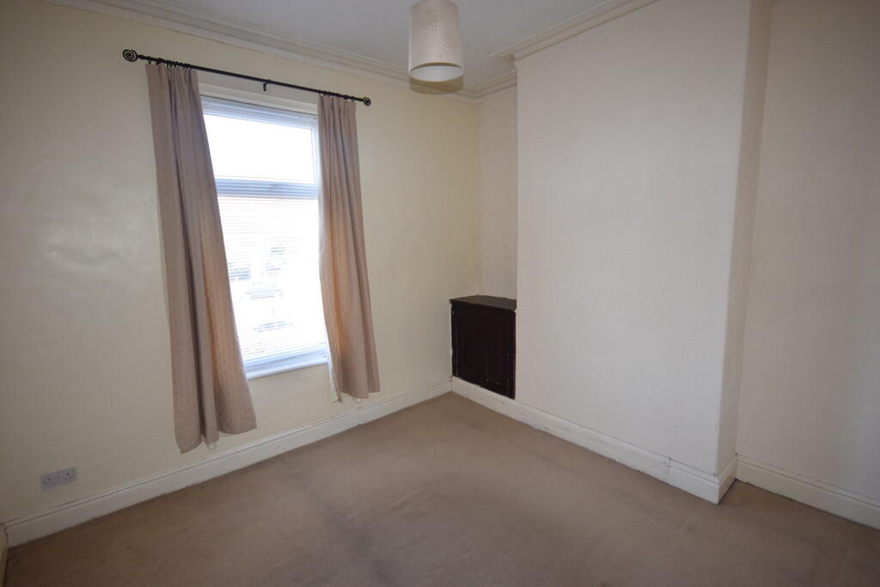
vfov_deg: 72.1
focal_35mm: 16
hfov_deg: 95.0
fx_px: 403
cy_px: 294
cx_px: 440
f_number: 5.6
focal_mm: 11
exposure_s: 1/125
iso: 720
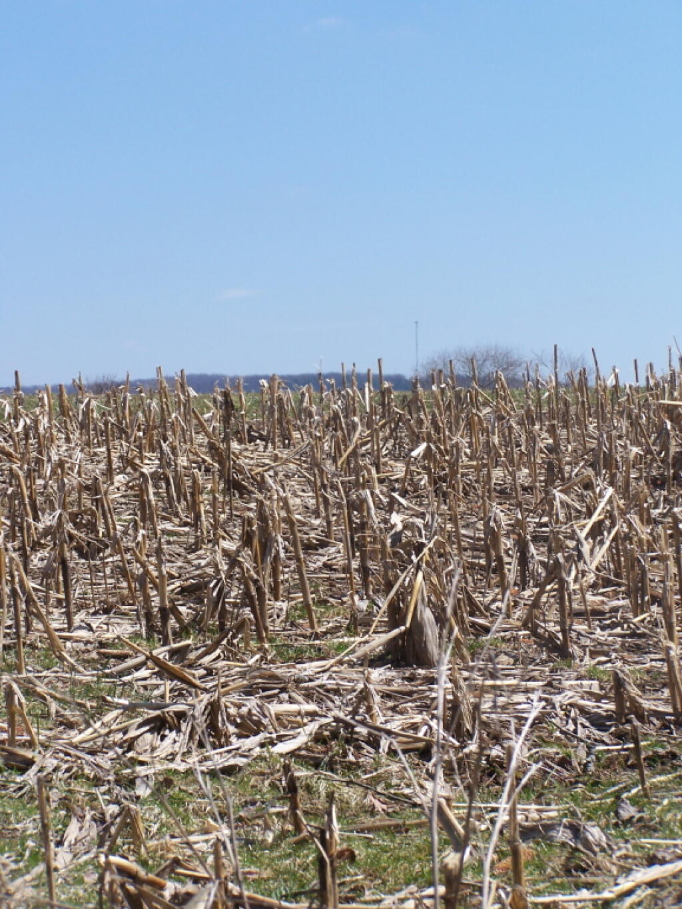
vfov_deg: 16.8
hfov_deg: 12.7
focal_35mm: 117
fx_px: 3073
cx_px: 341
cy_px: 454
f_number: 4.5
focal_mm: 19.4
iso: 80
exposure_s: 1/640
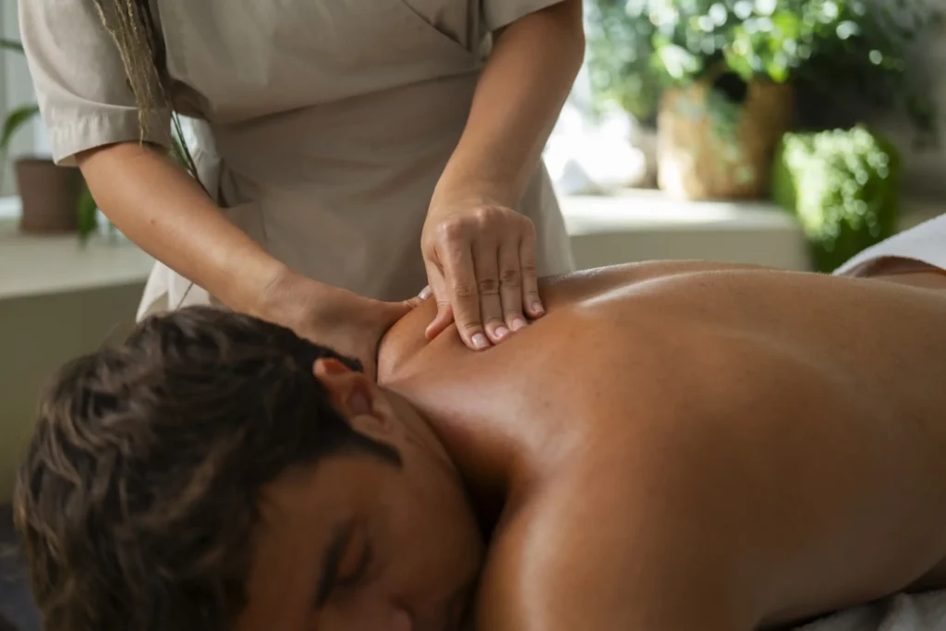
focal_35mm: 53
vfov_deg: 25.5
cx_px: 473
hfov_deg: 37.5
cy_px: 316
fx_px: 1393
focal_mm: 35
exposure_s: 1/400
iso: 640
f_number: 2
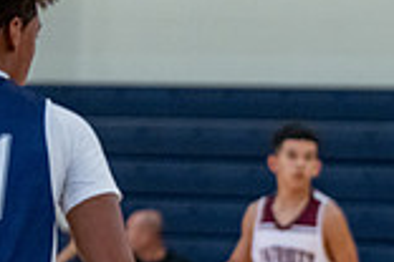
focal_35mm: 383
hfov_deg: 5.3
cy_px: 392
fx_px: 4191
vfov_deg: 3.6
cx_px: 626
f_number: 2.8
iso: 5000
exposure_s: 1/1000
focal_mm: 103
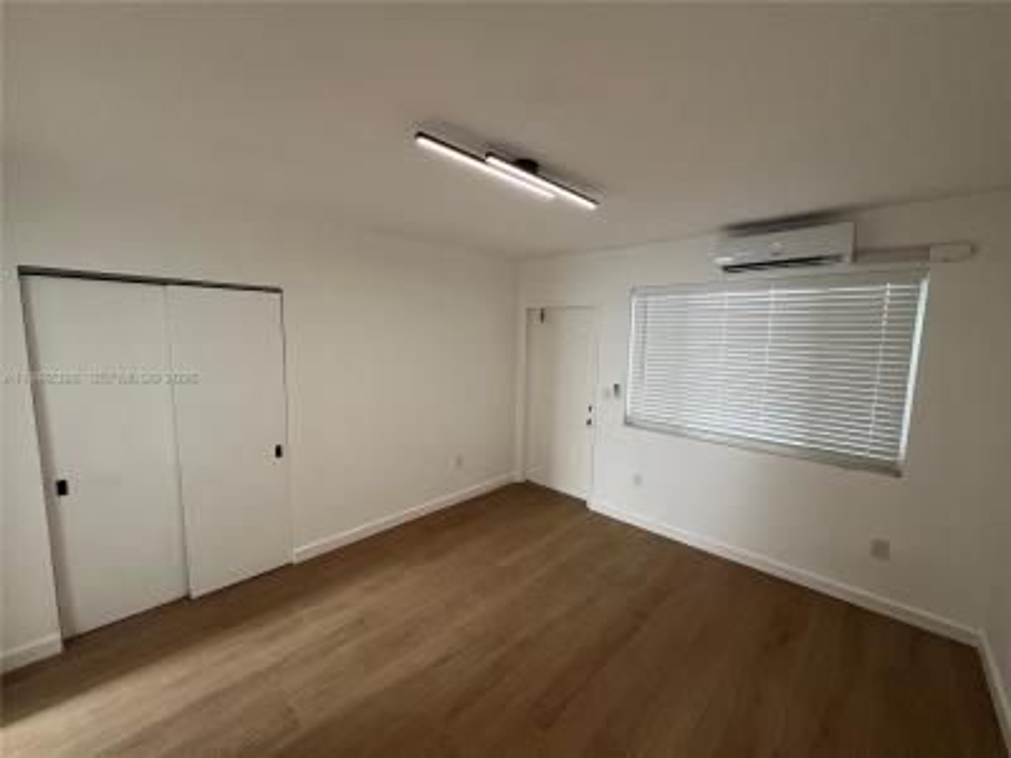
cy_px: 379
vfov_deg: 89.9
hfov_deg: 106.2
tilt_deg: -7.4
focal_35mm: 13
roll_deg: -0.8
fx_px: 380
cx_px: 506
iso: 160
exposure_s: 1/99
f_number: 1.8
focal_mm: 1.57
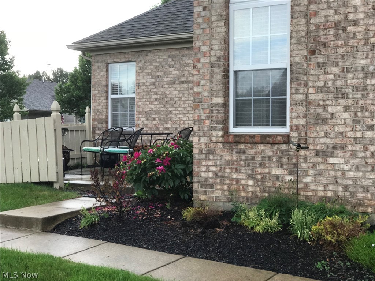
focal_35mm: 57
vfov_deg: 25.7
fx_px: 617
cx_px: 188
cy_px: 140
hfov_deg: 33.8
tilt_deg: -0.2
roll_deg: +0.4
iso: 20
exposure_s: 1/120
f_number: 2.8
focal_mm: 6.6
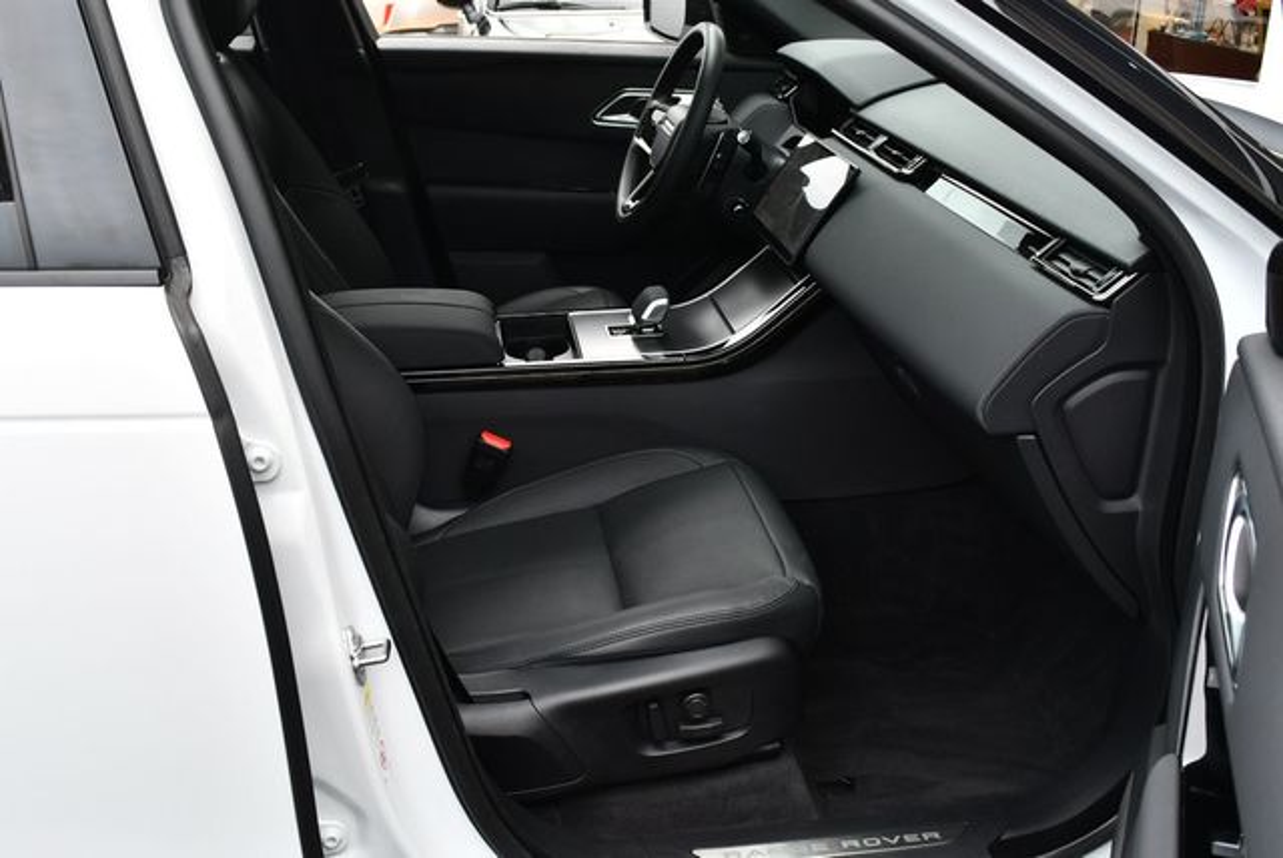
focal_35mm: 36
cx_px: 642
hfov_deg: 53.1
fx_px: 1284
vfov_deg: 36.9
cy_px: 429
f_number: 5.6
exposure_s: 1/250
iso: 200
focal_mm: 18
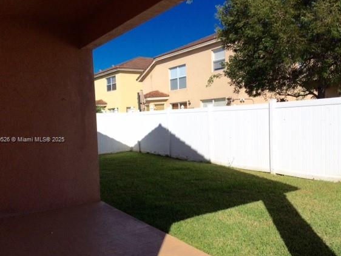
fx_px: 325
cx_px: 175
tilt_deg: -4.0
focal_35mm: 33
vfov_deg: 42.9
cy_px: 140
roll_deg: +2.8
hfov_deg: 55.3
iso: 32
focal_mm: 4.15
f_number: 2.2
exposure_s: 1/5882
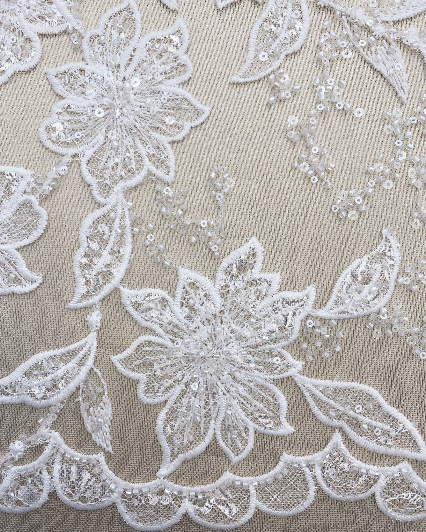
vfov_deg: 62.2
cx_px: 211
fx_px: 441
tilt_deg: -88.2
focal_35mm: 28
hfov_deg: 51.5
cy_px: 277
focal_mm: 4.25
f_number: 1.8
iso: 32
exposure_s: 1/131
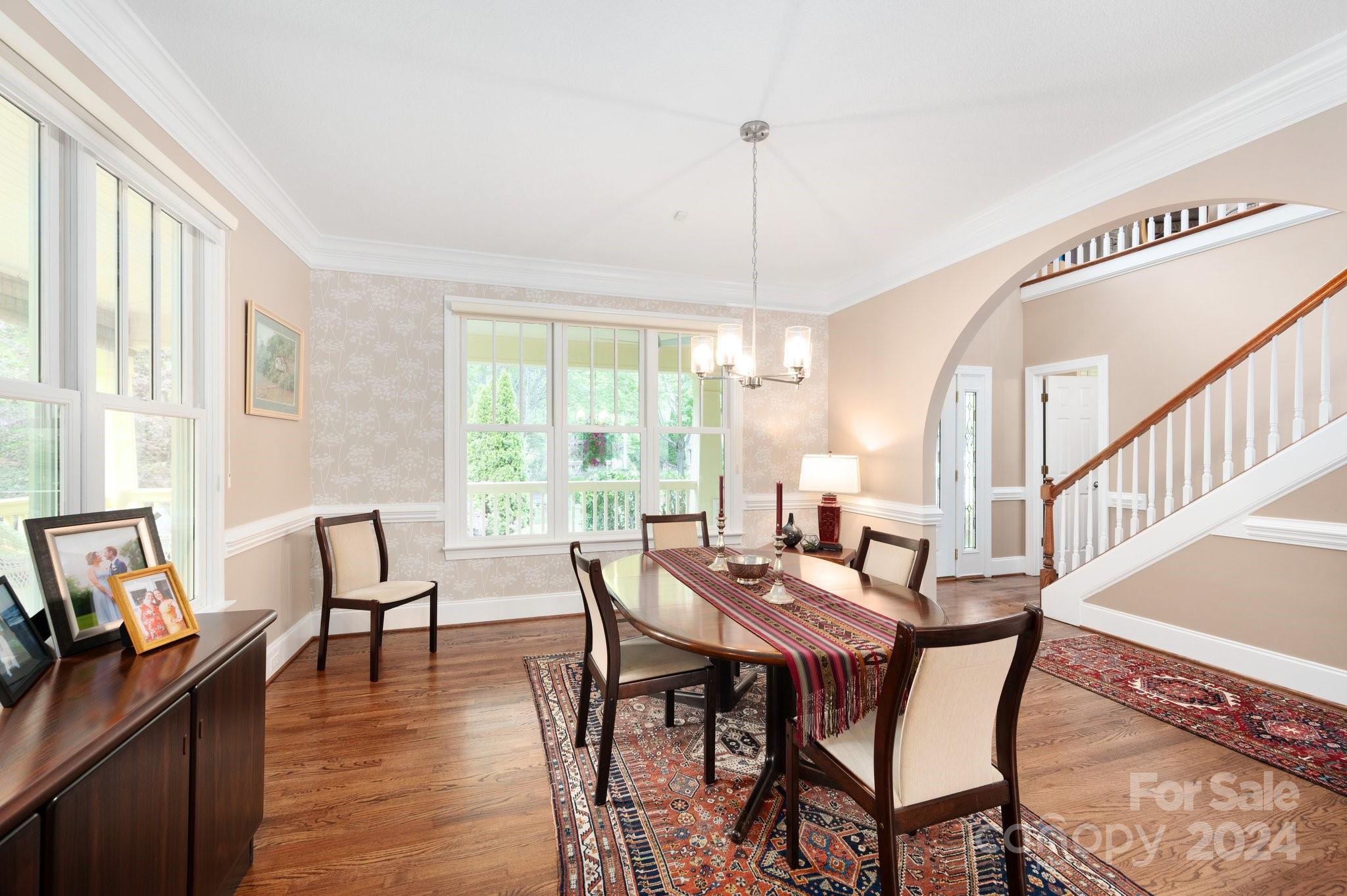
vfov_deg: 81.1
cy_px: 448
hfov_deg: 104.3
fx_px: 523
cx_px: 674
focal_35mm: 14
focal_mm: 14
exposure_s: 1/5
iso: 200
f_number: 8
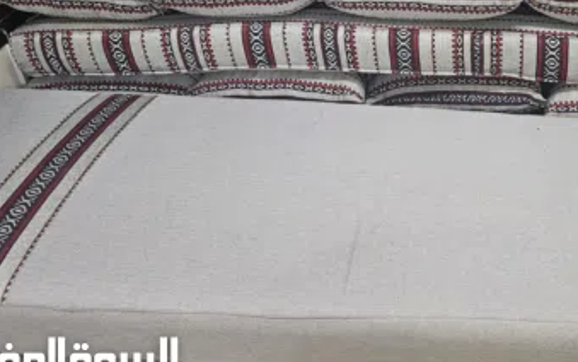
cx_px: 435
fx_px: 725
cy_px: 90
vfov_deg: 27.6
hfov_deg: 42.1
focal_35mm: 46
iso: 640
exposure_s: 1/33.3
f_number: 1.8
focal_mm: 5.4
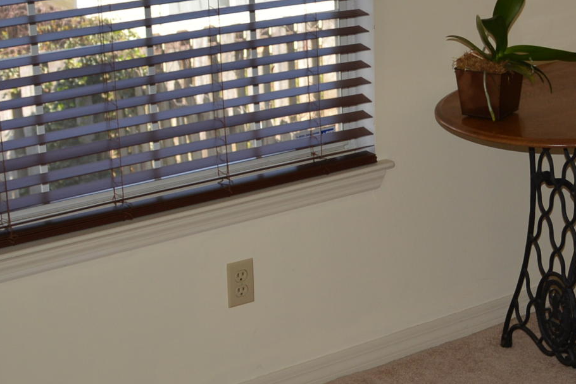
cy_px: 71
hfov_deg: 21.8
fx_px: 1424
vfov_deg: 15.3
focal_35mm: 89
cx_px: 612
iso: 100
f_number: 3.5
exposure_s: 1/200
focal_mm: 18
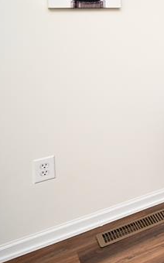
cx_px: 376
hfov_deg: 16.1
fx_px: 308
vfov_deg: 43.2
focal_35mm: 43
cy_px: 38
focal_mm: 14
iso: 500
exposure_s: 1/60
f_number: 4
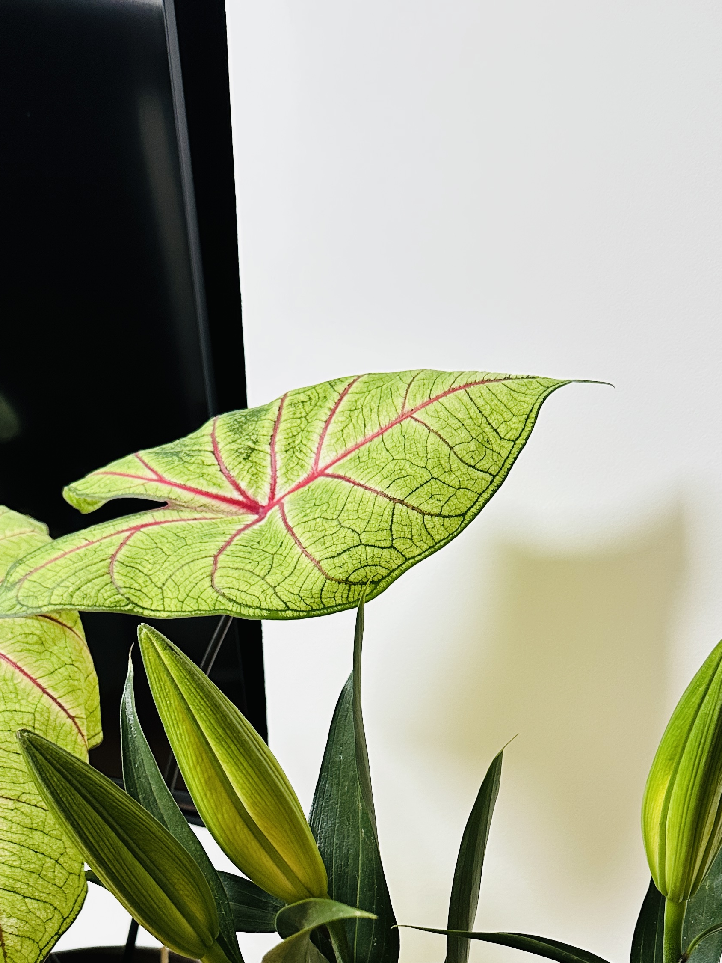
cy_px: 773
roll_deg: +0.5
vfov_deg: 41.9
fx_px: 1196
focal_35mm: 43
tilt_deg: -10.1
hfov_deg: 33.4
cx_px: 456
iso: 400
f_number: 1.78
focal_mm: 6.86
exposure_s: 1/50
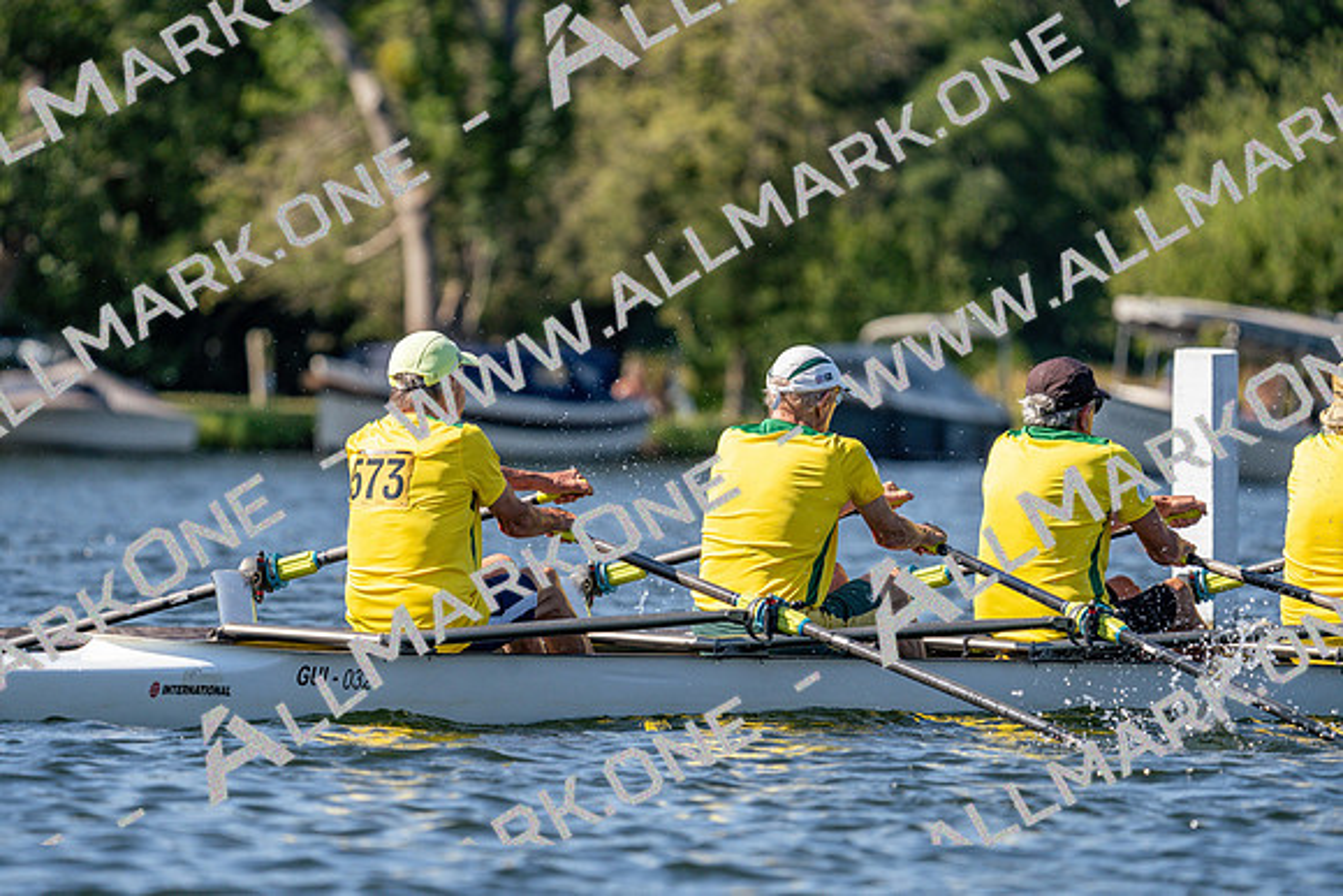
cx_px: 672
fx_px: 14030
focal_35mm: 376
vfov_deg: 3.7
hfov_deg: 5.5
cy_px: 448
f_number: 6.3
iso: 320
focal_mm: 376
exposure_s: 1/1600
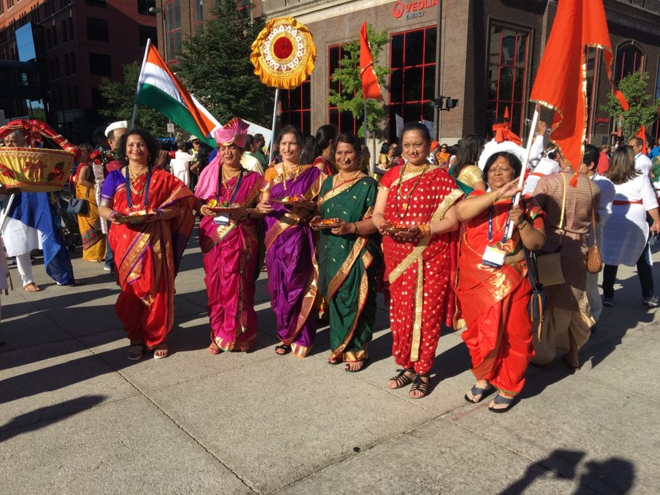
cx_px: 330
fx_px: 553
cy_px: 248
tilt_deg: -12.0
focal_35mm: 29
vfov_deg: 48.2
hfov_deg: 61.7
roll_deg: -0.6
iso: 25
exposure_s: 1/1241
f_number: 2.2
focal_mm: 4.15
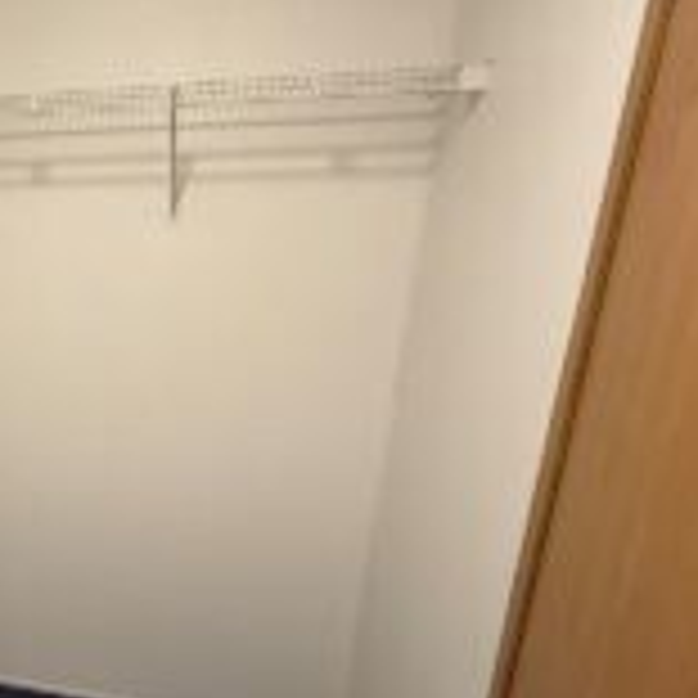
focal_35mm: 32
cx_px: -5
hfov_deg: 43.5
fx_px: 730
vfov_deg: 50.5
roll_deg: +1.0
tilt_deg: -15.9
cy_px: 446
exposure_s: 1/60
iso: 400
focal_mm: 2.22
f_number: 2.2
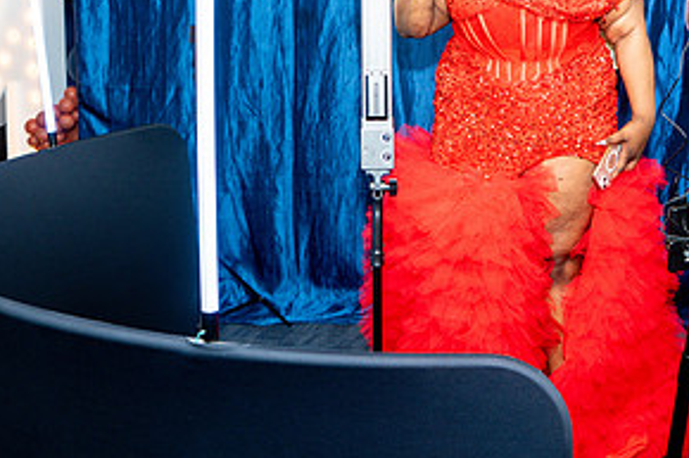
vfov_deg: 23.8
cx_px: 497
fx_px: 1071
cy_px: 87
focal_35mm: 56
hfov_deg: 35.1
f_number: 3.5
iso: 500
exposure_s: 1/125
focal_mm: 28
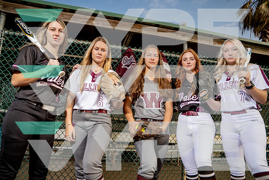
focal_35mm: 24
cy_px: 90
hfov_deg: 73.7
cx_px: 134
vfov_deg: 53.2
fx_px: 179
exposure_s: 1/250
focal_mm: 24
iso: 100
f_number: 8
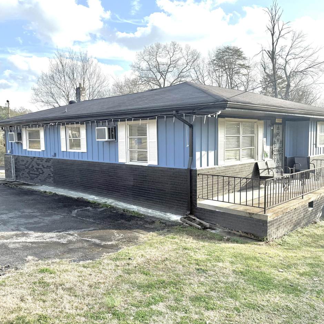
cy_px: 159
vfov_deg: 55.6
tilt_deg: -3.6
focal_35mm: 29
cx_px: 149
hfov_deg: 55.6
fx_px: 307
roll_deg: +1.3
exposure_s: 1/2525
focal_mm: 6.76
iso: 100
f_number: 1.78
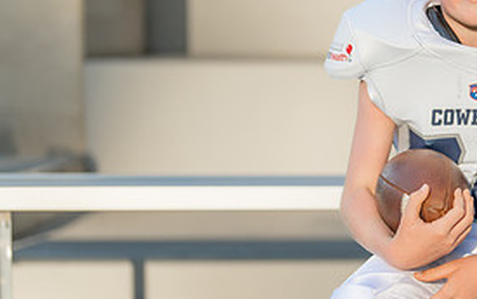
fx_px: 1586
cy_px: 168
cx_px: 496
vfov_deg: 10.7
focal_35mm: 122
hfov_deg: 16.7
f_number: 1.2
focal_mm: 50
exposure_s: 1/4000
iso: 100
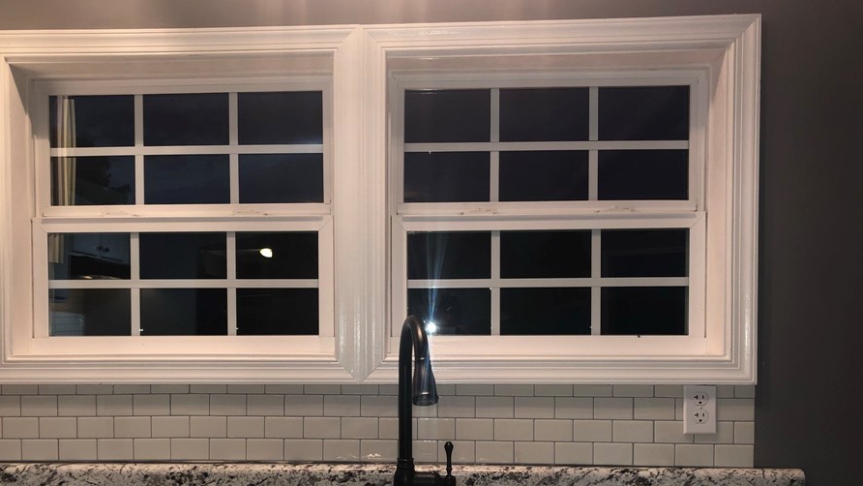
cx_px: 389
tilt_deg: -1.4
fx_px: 801
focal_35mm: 35
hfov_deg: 56.5
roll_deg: +0.7
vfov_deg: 33.2
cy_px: 356
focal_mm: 4
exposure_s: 1/12
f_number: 1.8
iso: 40
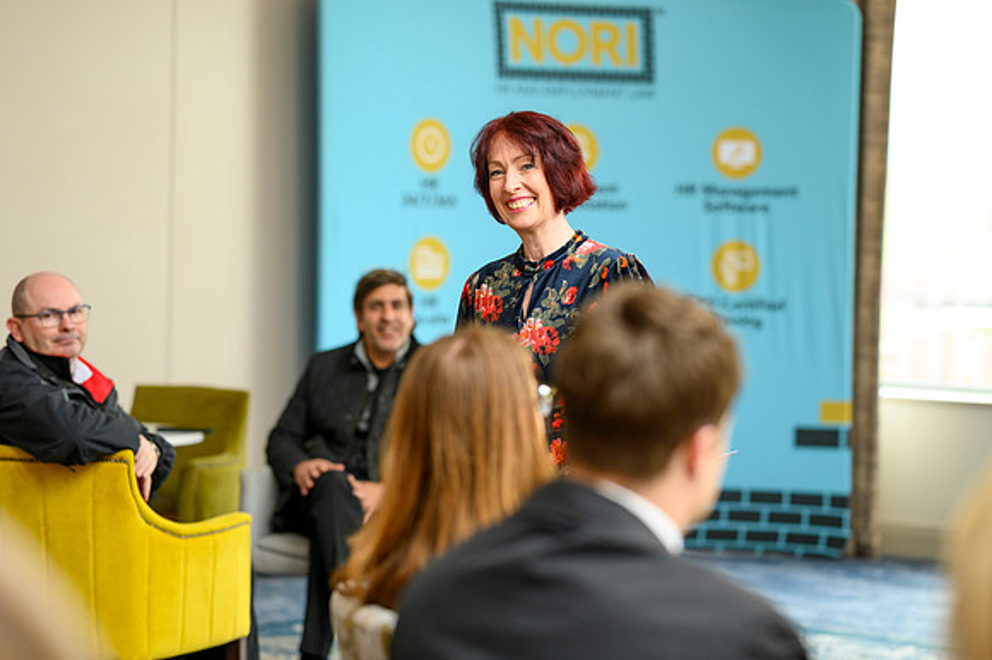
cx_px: 514
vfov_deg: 15.1
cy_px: 331
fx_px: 2493
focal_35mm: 91
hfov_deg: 22.5
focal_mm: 85
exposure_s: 1/200
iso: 640
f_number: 2.2
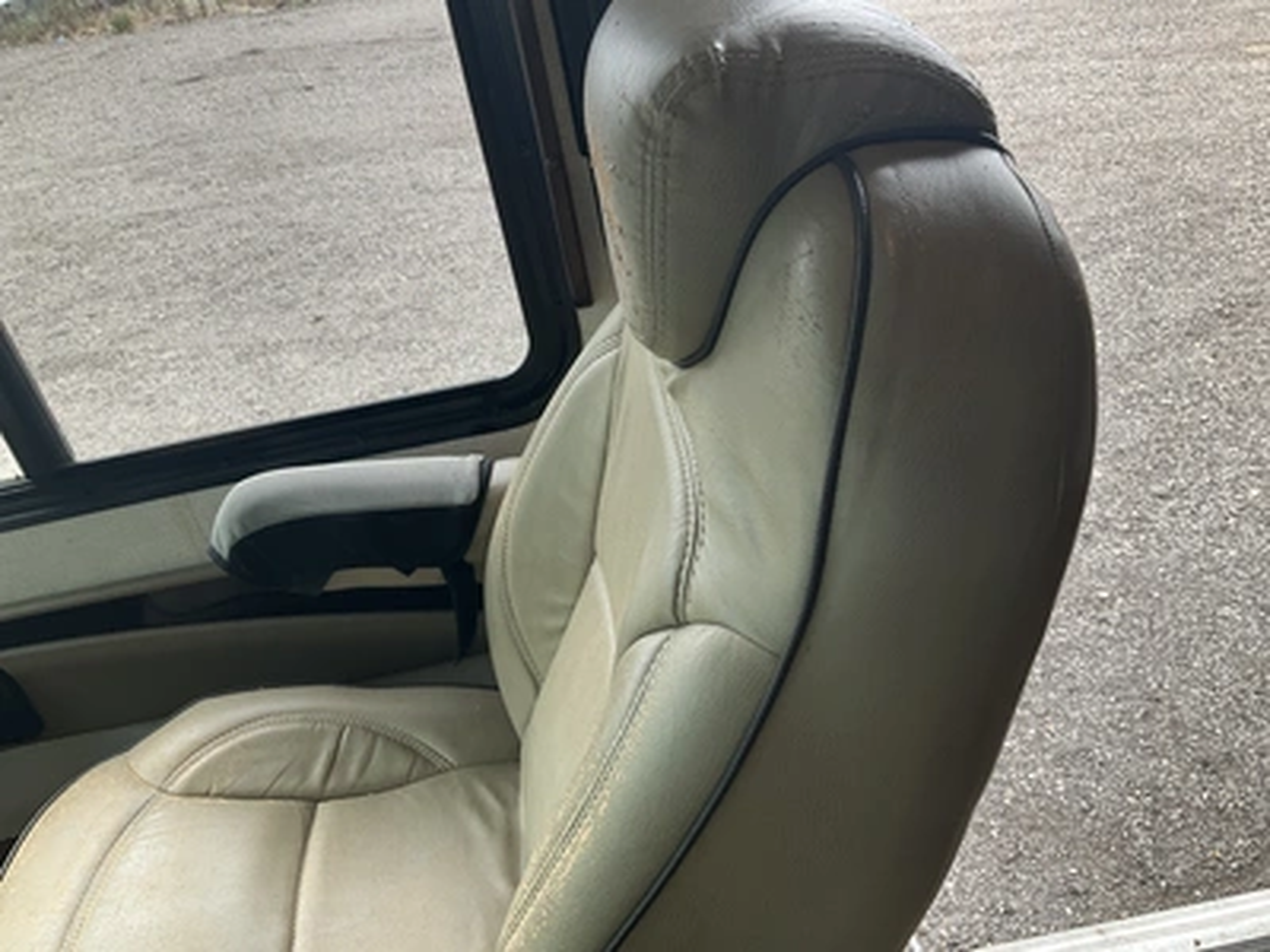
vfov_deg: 48.2
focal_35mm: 29
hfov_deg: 61.7
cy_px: 476
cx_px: 635
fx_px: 1064
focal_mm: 3
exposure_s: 1/122
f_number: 1.8
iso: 20
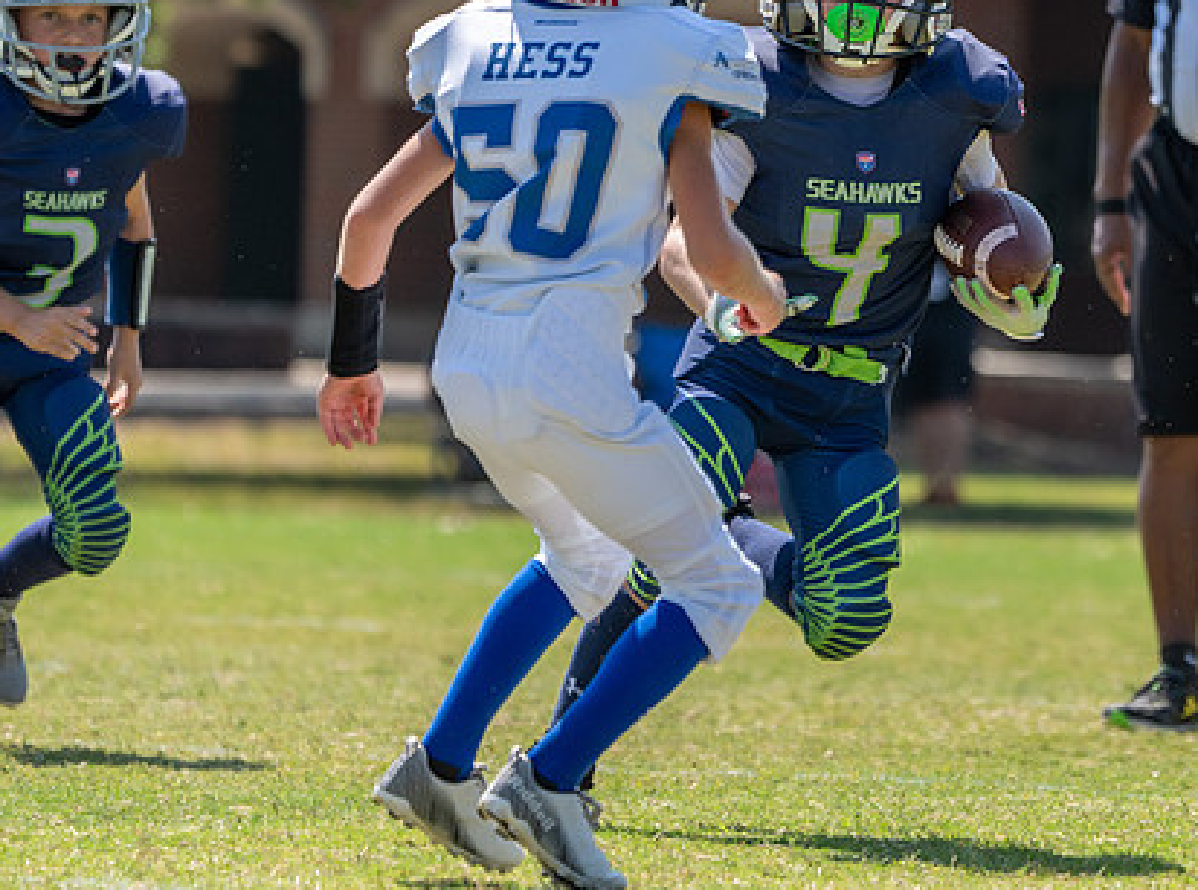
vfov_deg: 3.2
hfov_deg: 4.2
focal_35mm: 469
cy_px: 376
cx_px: 1012
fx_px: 16180
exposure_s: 1/1000
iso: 320
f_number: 5.6
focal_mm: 253
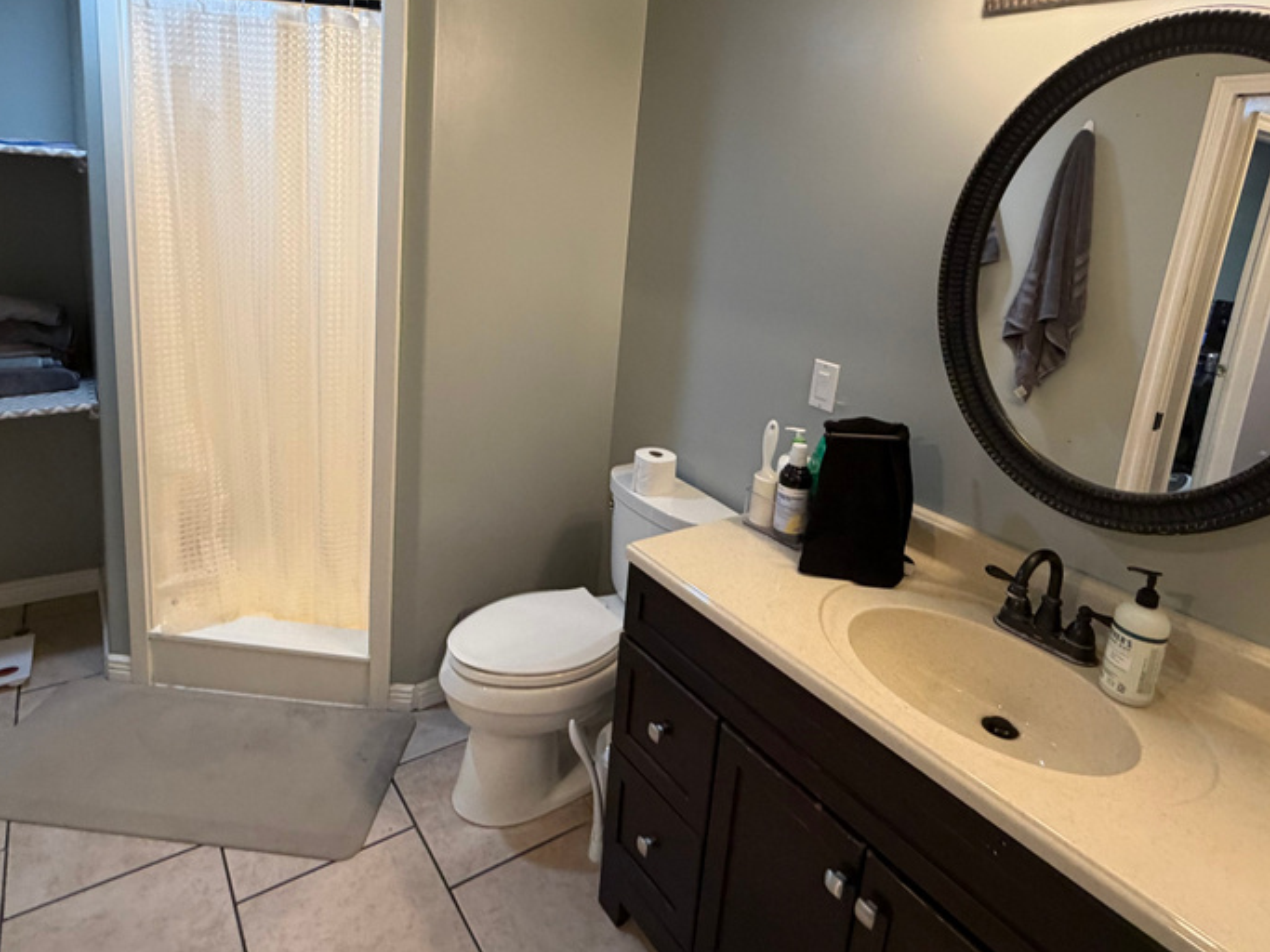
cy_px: 344
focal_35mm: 21
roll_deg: -4.5
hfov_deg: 78.9
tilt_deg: -11.7
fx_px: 770
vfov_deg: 62.3
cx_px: 601
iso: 320
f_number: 2.2
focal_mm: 2.22
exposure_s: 1/60
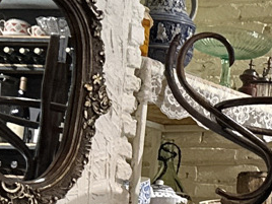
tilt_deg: +7.9
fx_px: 1407
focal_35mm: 179
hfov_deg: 8.4
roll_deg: -0.5
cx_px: 931
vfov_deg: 8.3
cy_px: 184
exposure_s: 1/50
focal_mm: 6.86
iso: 125
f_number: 1.78
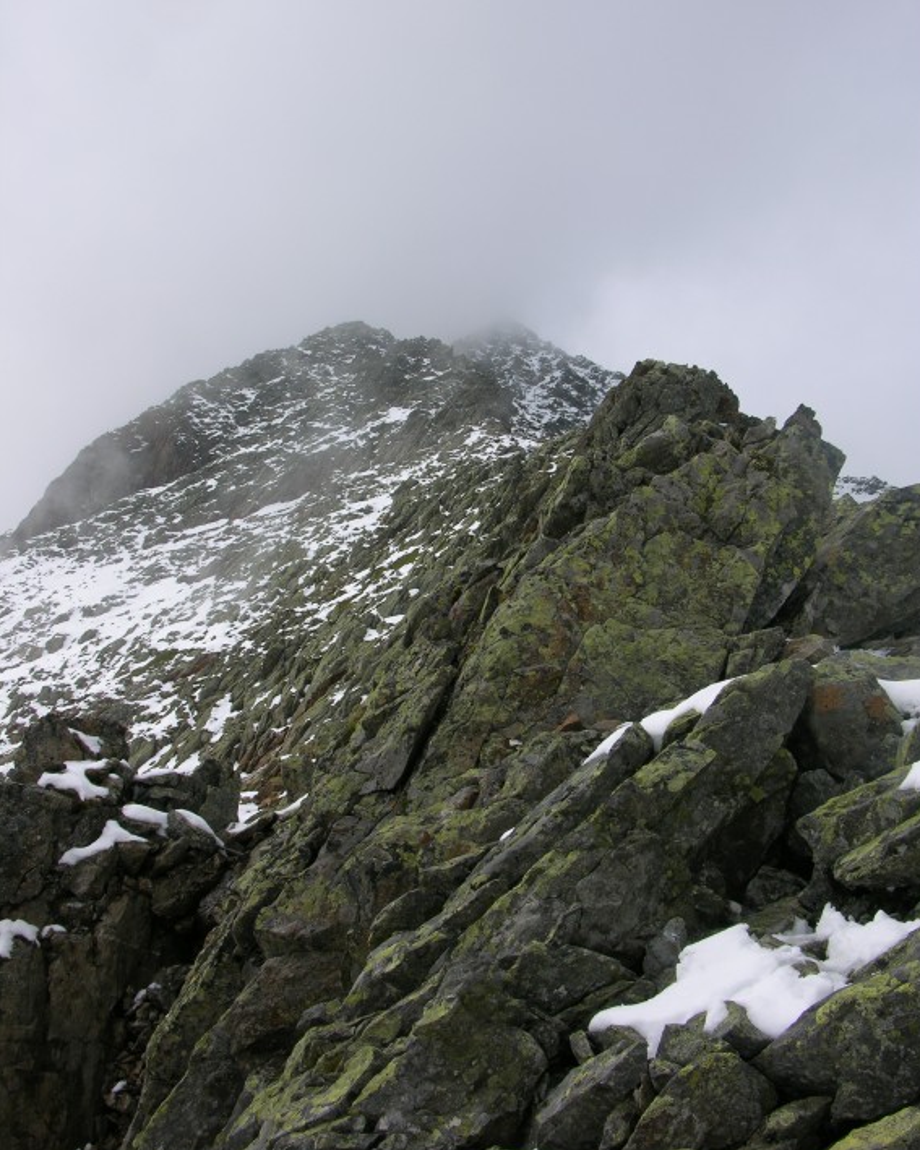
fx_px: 1260
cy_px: 542
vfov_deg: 49.1
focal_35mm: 37
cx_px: 464
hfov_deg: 40.1
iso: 50
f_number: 6.3
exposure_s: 1/328
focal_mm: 8.9
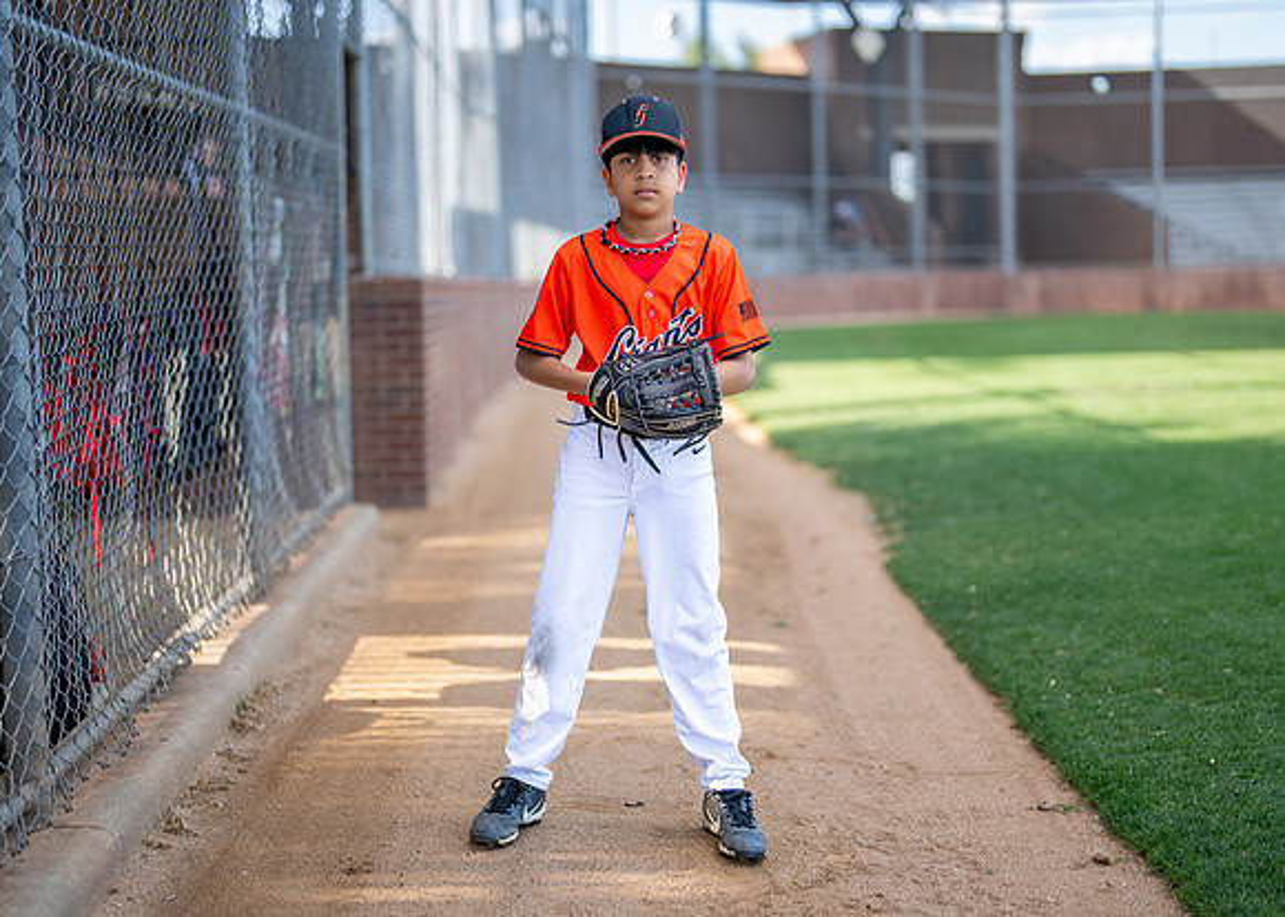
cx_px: 650
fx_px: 2078
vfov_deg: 24.9
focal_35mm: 57
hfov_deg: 34.4
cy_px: 450
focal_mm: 50
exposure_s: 1/1600
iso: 125
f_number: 1.2
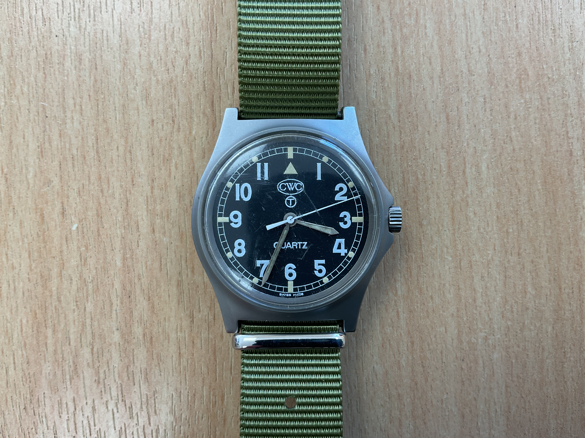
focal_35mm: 29
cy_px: 219
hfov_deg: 61.7
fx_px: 490
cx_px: 292
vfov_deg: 48.2
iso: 25
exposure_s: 1/100
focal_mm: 3
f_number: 1.8
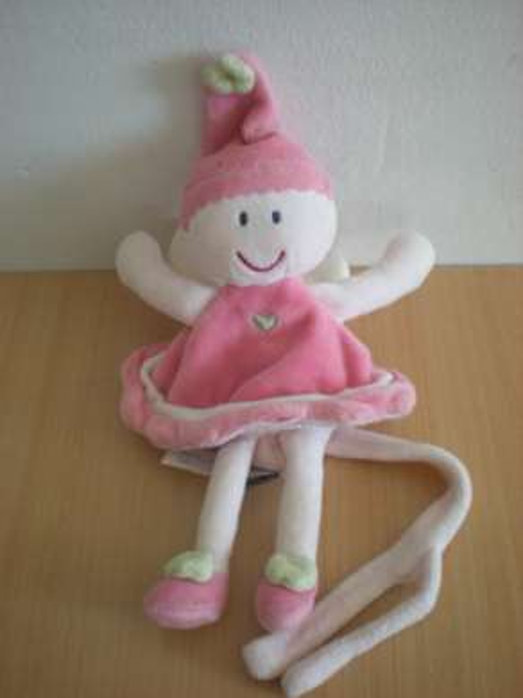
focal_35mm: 38
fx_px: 766
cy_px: 349
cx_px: 262
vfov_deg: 49.0
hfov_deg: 37.7
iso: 200
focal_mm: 6.3
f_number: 3.1
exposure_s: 1/40.7
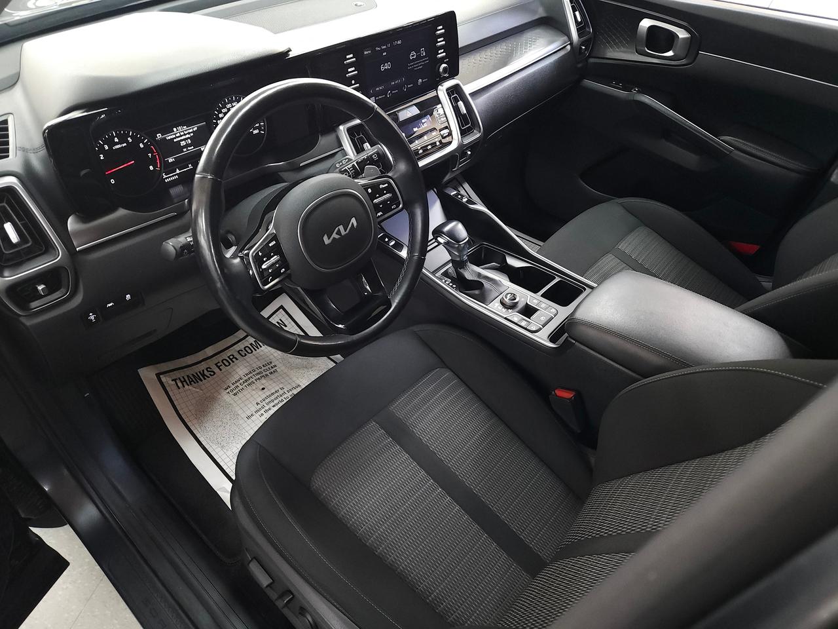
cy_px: 314
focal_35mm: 23
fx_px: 557
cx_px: 419
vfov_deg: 58.9
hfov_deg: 73.9
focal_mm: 5.4
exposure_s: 1/17
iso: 640
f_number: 1.8
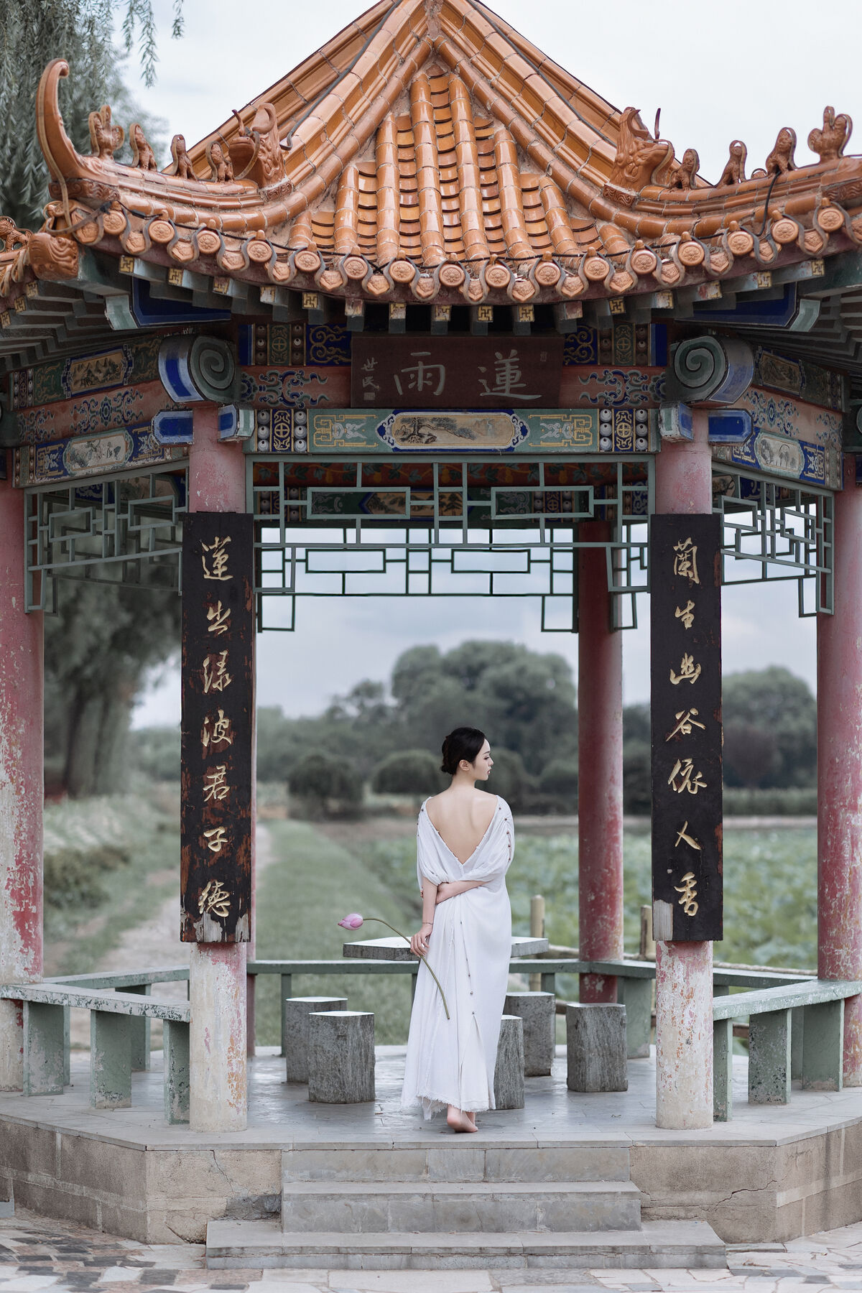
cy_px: 646
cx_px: 431
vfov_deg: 23.9
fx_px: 3053
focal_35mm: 85
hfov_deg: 16.1
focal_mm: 85
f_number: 2
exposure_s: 1/1250
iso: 200
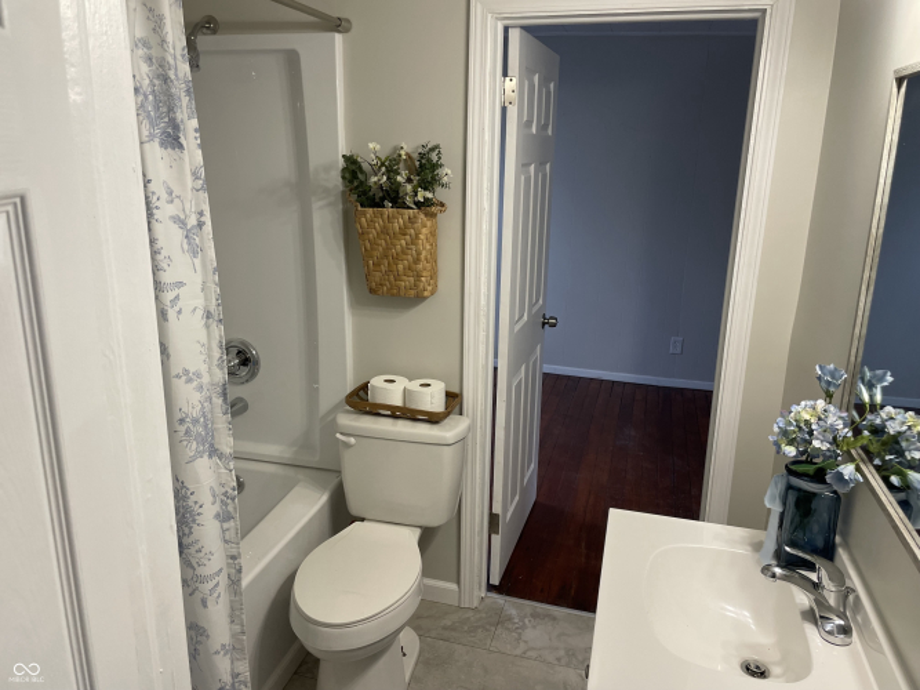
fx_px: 691
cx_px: 460
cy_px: 345
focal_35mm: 26
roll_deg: -0.5
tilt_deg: -14.9
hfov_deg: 67.3
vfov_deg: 53.0
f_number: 1.6
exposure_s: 1/120
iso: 125
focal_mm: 4.2
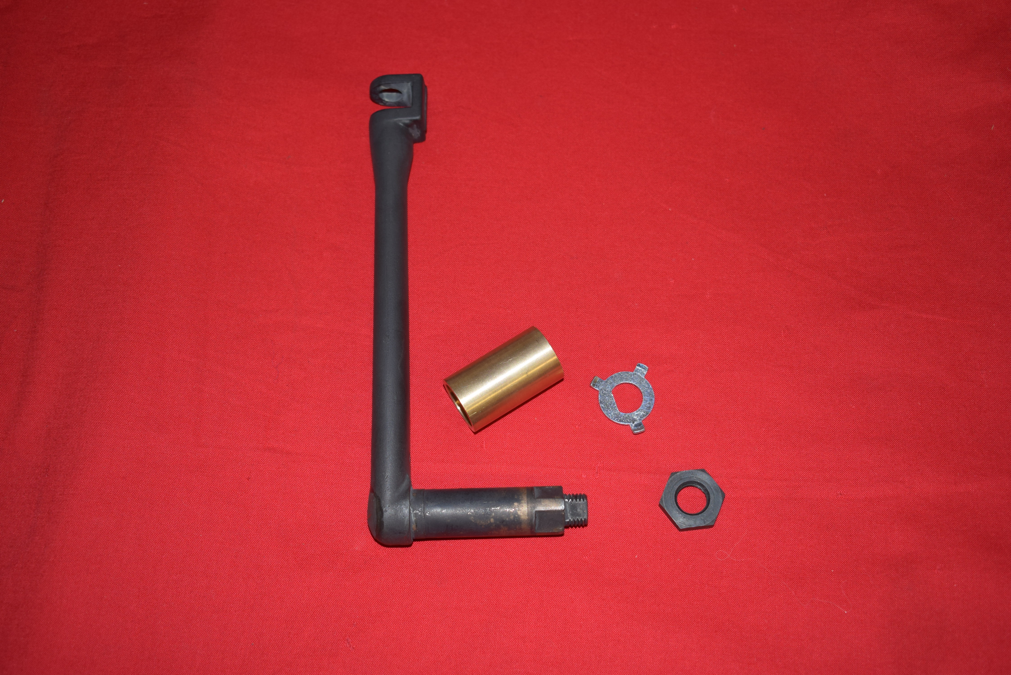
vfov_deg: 30.9
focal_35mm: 44
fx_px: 1222
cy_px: 338
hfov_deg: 45.0
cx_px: 506
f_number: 5
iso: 160
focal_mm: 29
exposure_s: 1/25
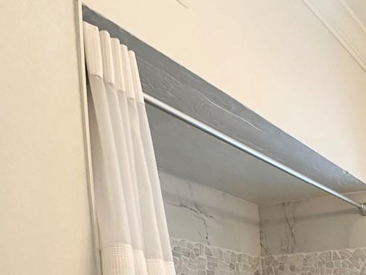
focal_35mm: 44
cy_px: 388
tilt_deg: -6.0
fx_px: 465
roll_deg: +0.4
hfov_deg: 34.4
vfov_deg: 26.2
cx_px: 440
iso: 200
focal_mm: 2.22
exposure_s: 1/120
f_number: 2.2
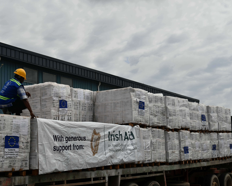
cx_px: 105
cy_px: 94
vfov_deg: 26.2
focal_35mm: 58
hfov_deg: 32.5
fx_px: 398
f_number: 10
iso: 100
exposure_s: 1/400
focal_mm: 34
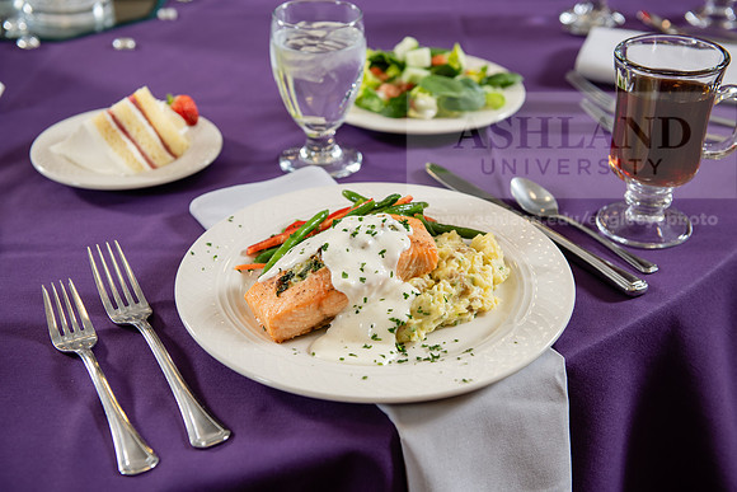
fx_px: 1024
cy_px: 246
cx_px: 368
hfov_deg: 39.6
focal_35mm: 50
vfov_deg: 27.0
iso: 400
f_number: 4
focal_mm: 50
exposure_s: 1/200
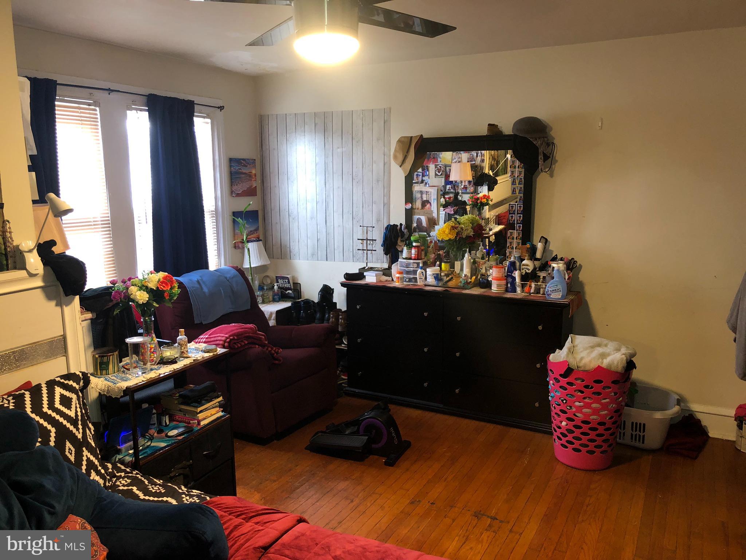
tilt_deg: -10.4
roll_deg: +0.9
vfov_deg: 49.7
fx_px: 603
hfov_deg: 63.4
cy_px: 280
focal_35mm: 28
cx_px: 373
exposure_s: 1/15
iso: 80
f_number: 1.8
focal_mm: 4
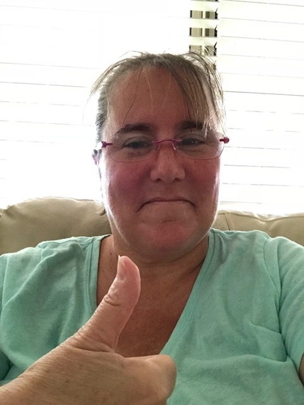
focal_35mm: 32
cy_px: 202
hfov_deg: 44.2
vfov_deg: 56.8
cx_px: 152
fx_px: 374
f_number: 2.2
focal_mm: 2.87
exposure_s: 1/20
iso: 200
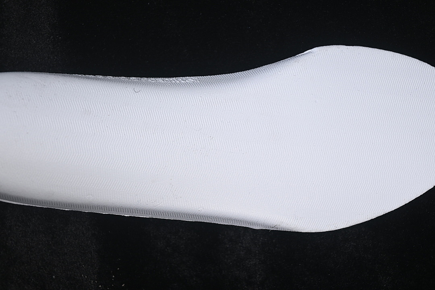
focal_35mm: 75
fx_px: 906
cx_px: 218
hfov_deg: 27.0
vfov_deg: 18.2
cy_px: 145
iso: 160
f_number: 7.1
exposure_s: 1/60
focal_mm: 50
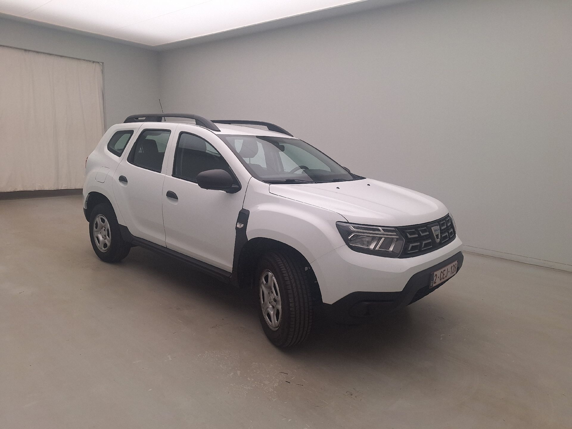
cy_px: 214
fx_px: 380
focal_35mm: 23
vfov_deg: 58.9
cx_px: 286
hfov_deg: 73.9
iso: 40
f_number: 1.8
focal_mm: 5.54
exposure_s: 1/159
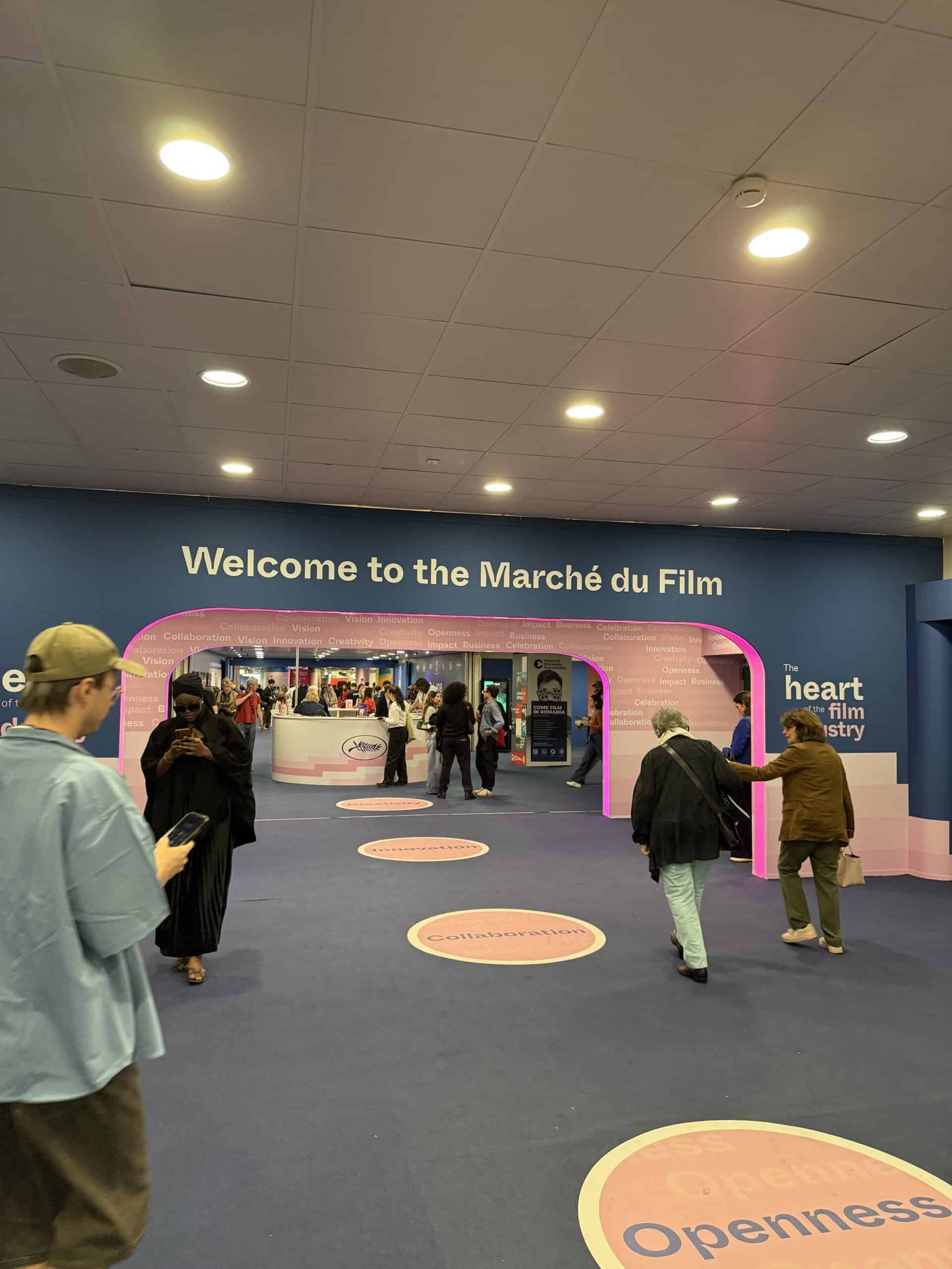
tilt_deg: +2.5
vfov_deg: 71.6
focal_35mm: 24
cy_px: 634
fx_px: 880
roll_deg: -1.4
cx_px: 476
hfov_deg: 56.8
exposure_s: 1/100
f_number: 1.78
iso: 320
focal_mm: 6.76
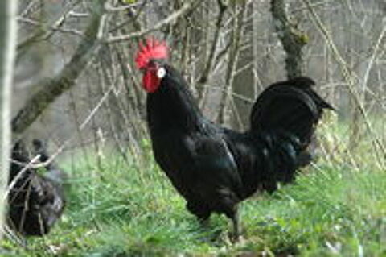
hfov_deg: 5.5
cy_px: 128
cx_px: 193
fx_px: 4017
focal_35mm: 375
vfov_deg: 3.7
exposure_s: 1/640
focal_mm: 250
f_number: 5.6
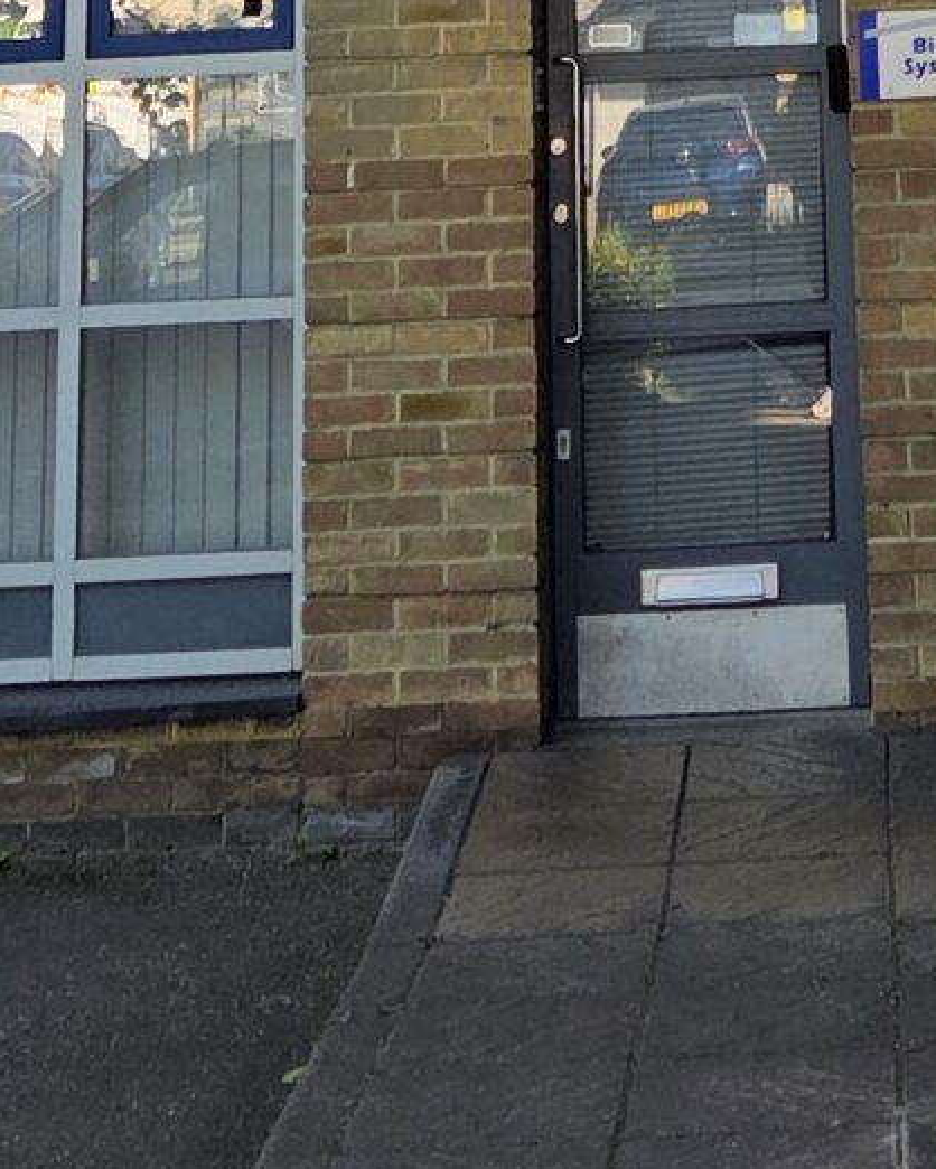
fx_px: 3807
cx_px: 822
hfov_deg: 13.9
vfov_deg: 15.0
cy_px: -970
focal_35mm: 110
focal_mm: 5.4
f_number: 1.8
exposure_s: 1/1588
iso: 80
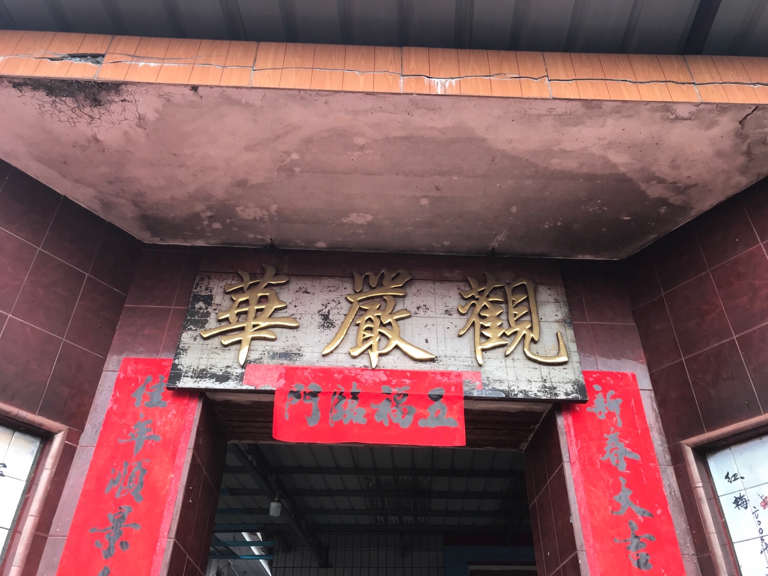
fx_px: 621
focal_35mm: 28
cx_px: 384
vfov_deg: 49.7
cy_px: 288
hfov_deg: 63.4
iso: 25
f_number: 1.8
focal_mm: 3.99
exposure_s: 1/100
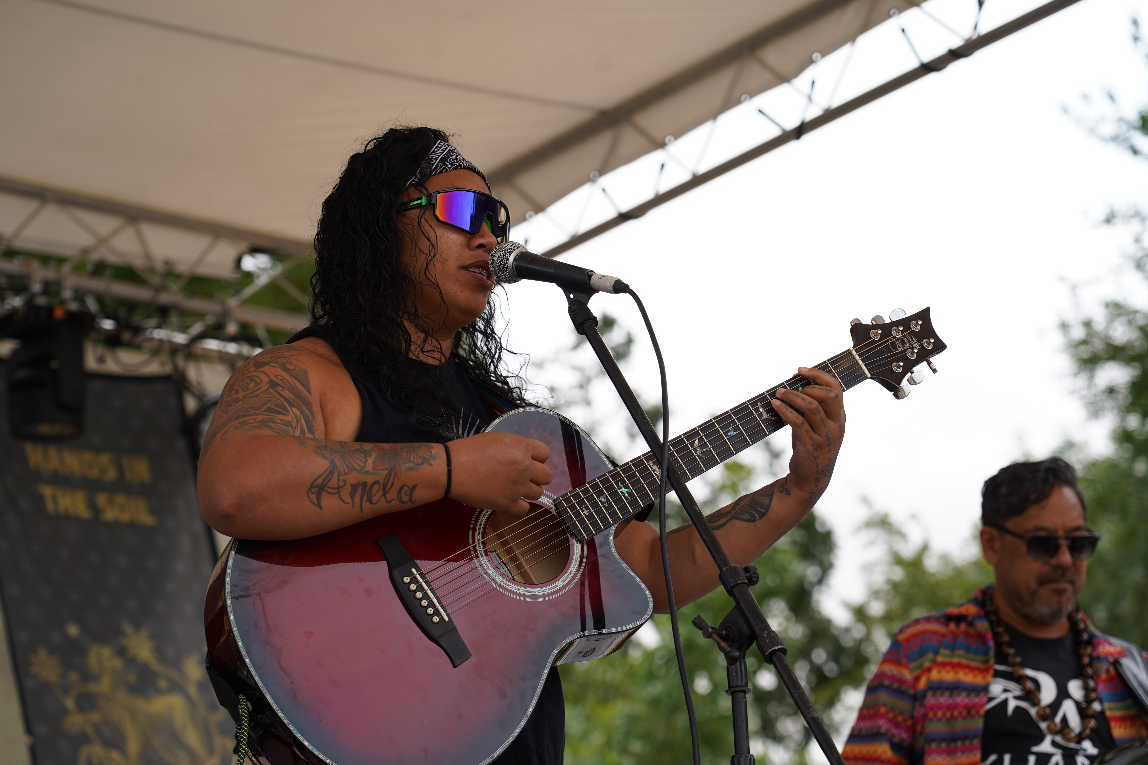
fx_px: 3348
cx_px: 574
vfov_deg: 13.0
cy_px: 382
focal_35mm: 105
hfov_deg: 19.5
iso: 100
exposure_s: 1/250
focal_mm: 105
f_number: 5
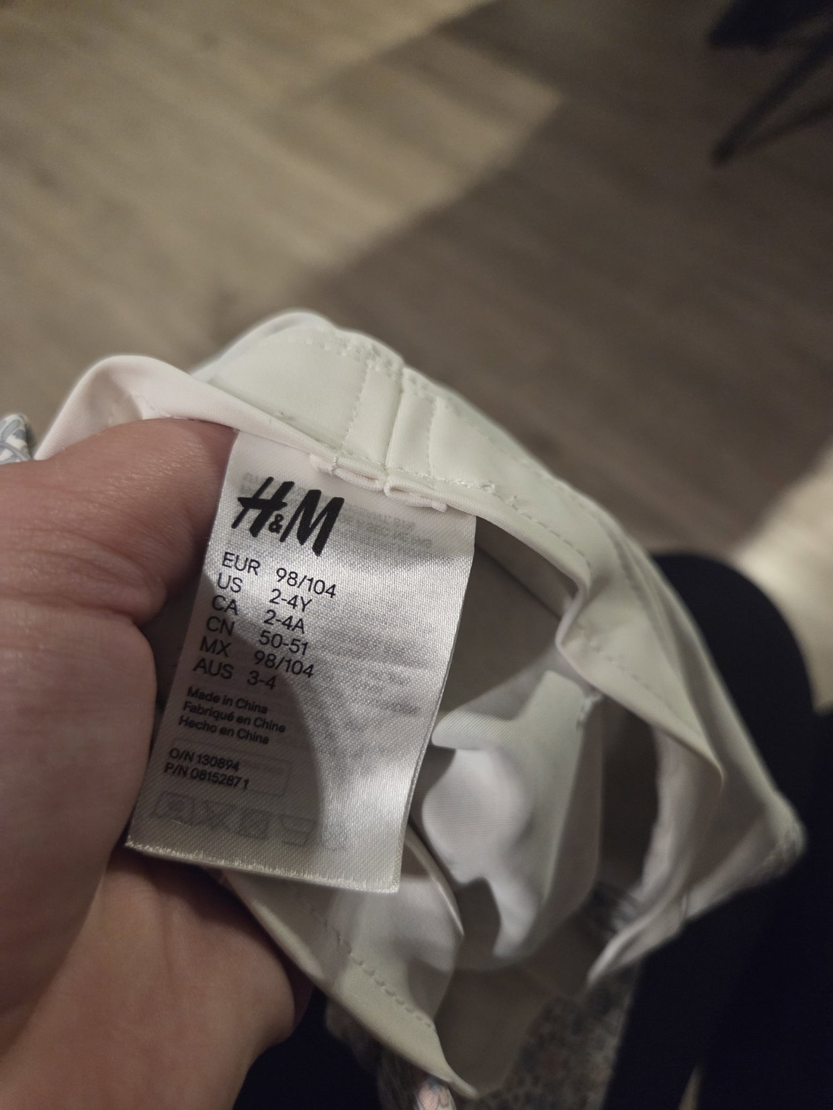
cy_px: 555
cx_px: 416
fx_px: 738
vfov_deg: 73.9
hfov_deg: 58.9
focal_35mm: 23
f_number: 1.8
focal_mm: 5.4
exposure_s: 1/100
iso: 1250
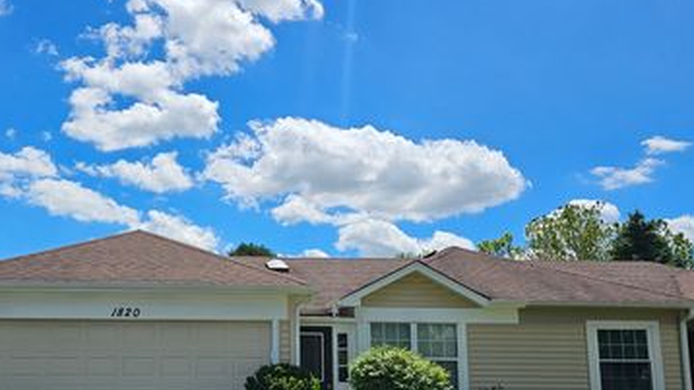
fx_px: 644
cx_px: 235
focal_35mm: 35
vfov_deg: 33.0
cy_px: 292
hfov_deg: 55.5
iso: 10
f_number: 1.7
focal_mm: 6.3
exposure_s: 1/1304
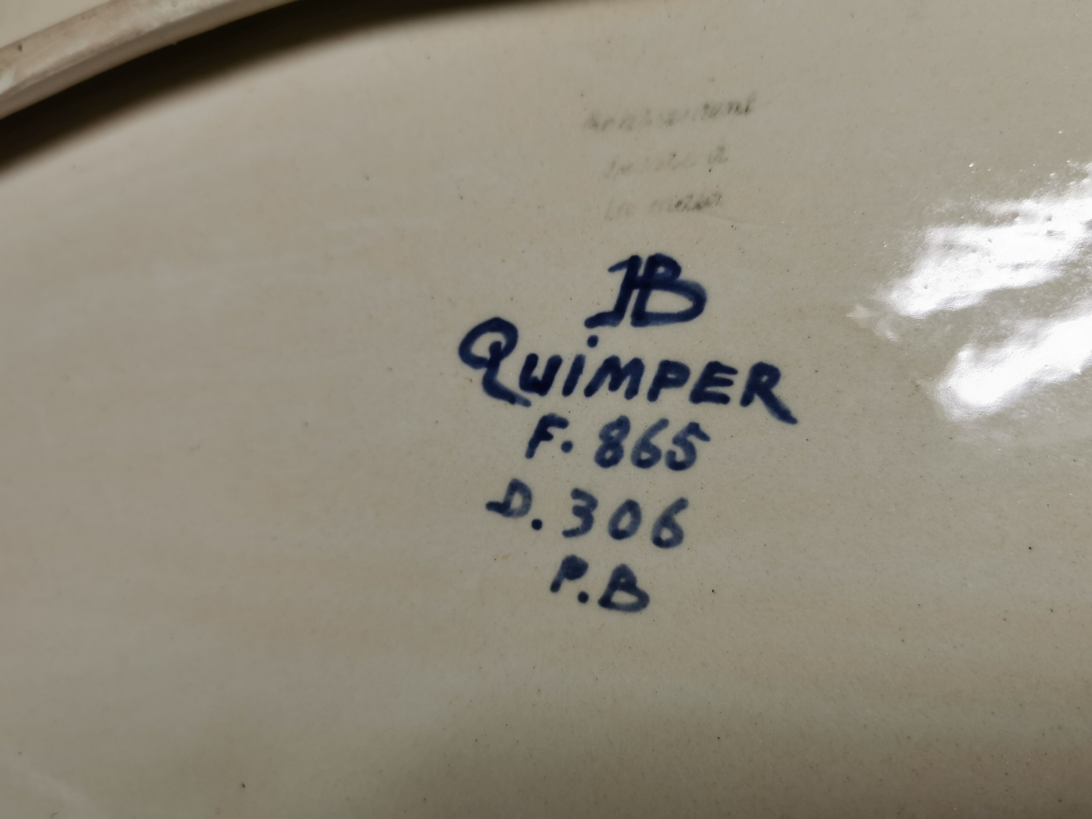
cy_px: 410
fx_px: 978
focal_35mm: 31
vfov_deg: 45.4
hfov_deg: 58.4
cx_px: 546
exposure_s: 1/111
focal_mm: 5.58
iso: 50
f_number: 1.8
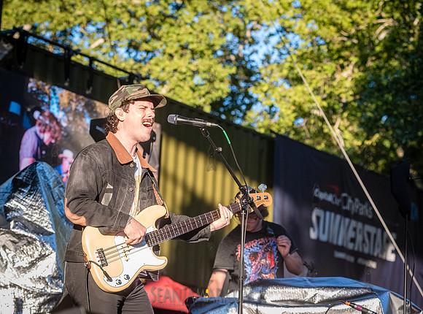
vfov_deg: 12.1
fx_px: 1483
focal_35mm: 122
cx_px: 156
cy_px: 136
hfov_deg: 16.2
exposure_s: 1/4000
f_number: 5
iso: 4000
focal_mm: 100
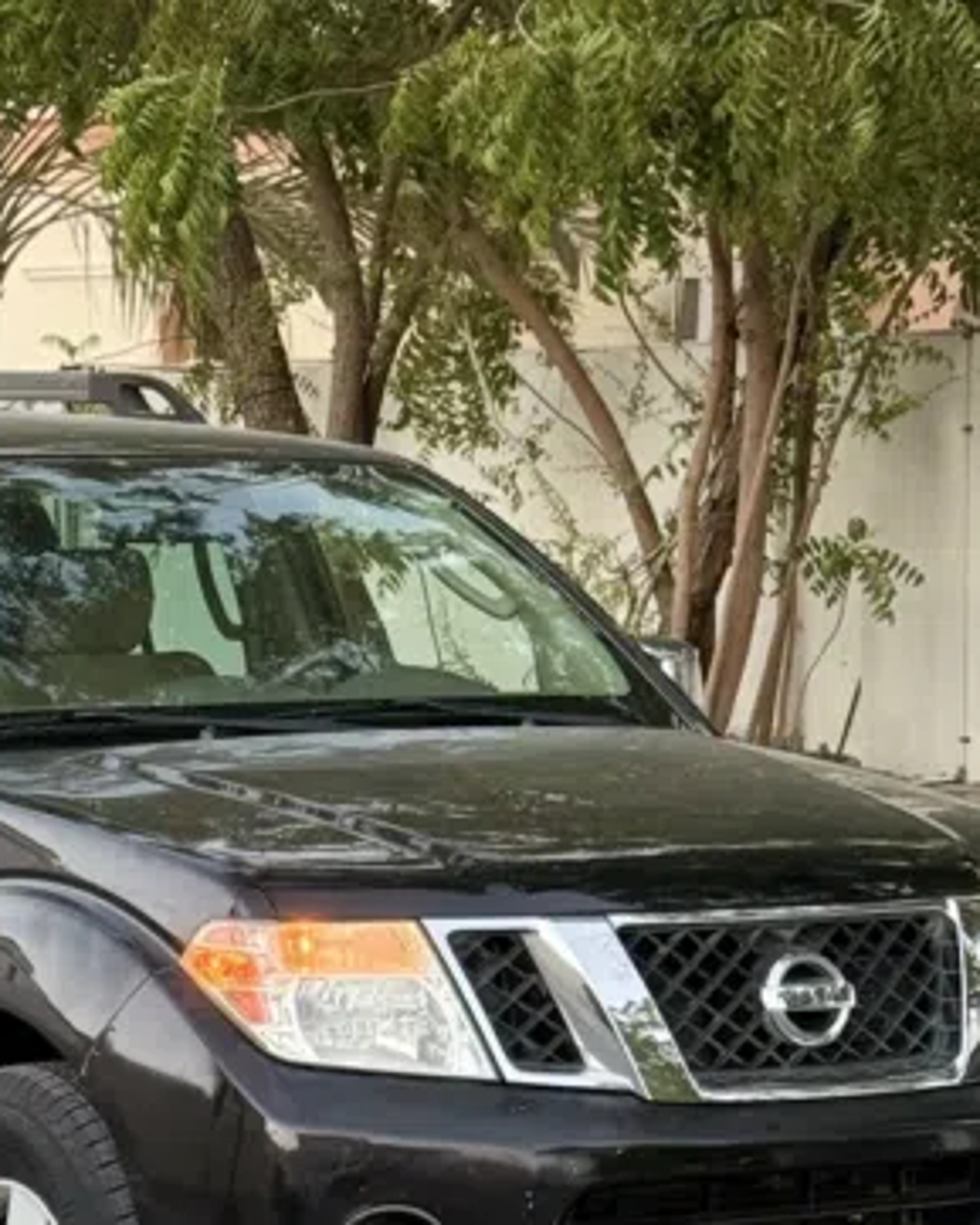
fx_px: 3008
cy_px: 668
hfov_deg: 18.3
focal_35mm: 83
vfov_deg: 23.0
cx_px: 142
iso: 250
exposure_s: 1/60
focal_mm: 6.76
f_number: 1.78
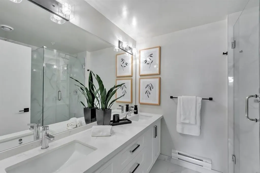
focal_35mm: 16
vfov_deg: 75.1
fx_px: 113
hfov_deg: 98.2
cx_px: 130
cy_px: 86
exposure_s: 1/13
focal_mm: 15.6
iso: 400
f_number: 8
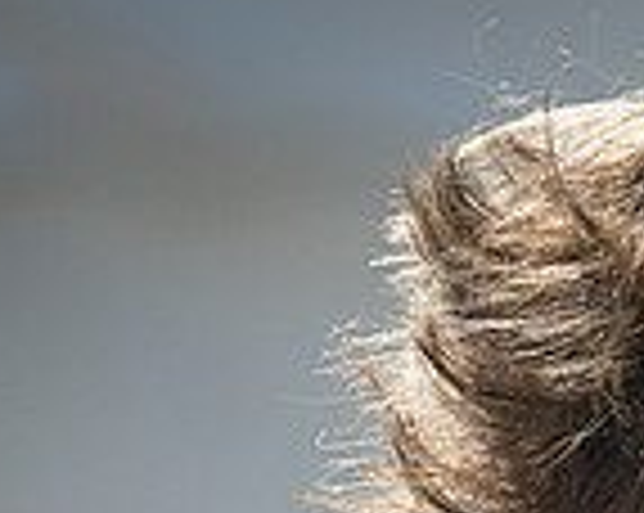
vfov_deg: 2.0
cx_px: 916
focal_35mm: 766
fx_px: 14580
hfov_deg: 2.5
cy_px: 937
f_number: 5
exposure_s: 1/2000
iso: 400
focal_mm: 155
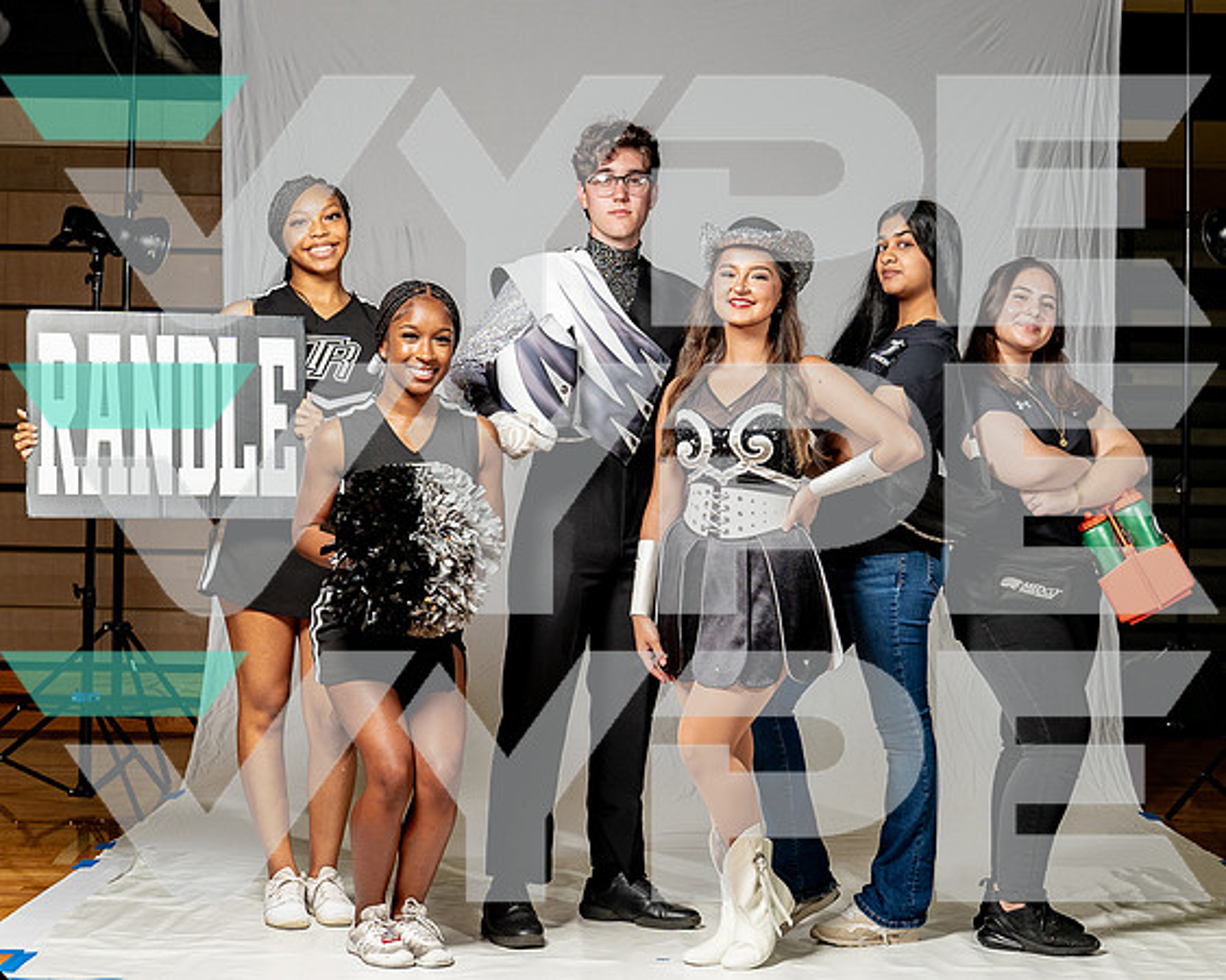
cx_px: 639
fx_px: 2671
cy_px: 486
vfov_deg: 20.8
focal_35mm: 74
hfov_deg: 25.9
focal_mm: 44
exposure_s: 1/250
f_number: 5.6
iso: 250
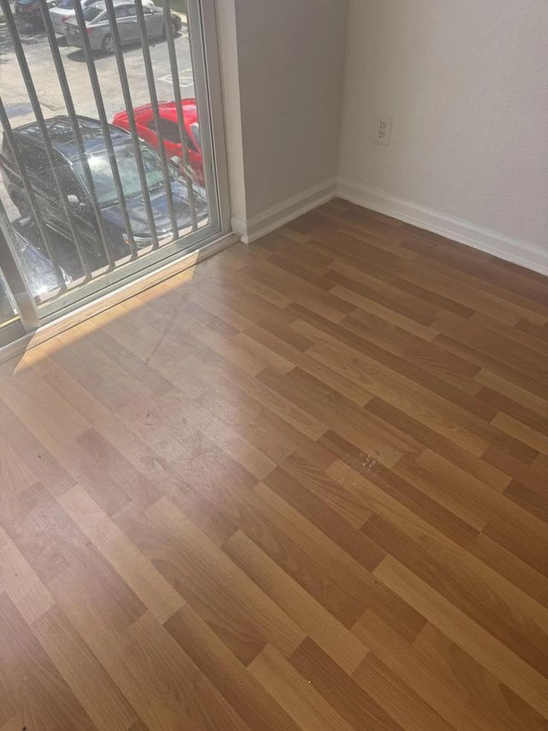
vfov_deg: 71.6
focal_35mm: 24
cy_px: 366
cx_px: 274
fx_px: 506
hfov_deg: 56.8
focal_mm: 6.76
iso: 80
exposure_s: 1/544
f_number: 1.78
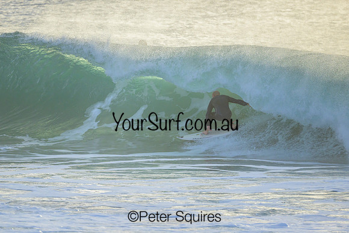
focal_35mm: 800
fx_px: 7757
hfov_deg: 2.6
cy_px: 116
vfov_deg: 1.7
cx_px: 174
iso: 1400
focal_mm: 800
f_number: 6.3
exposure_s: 1/2500
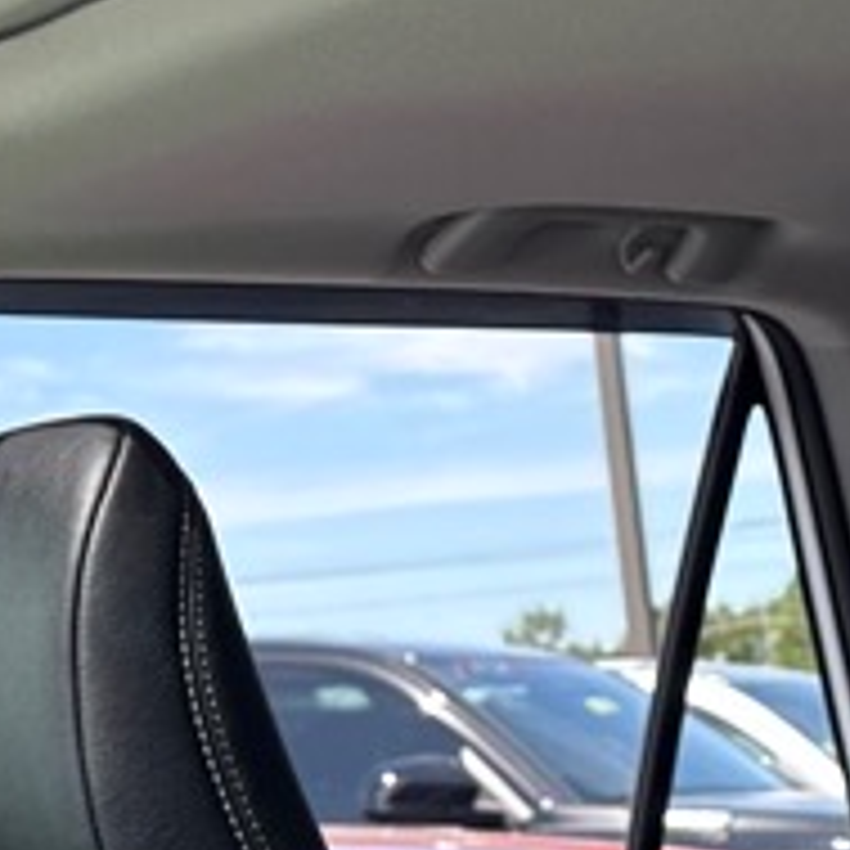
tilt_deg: +10.8
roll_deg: +2.7
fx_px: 3195
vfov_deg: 15.1
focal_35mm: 115
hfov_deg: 15.2
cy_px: 270
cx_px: 369
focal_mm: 6.76
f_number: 1.78
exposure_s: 1/243
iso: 160
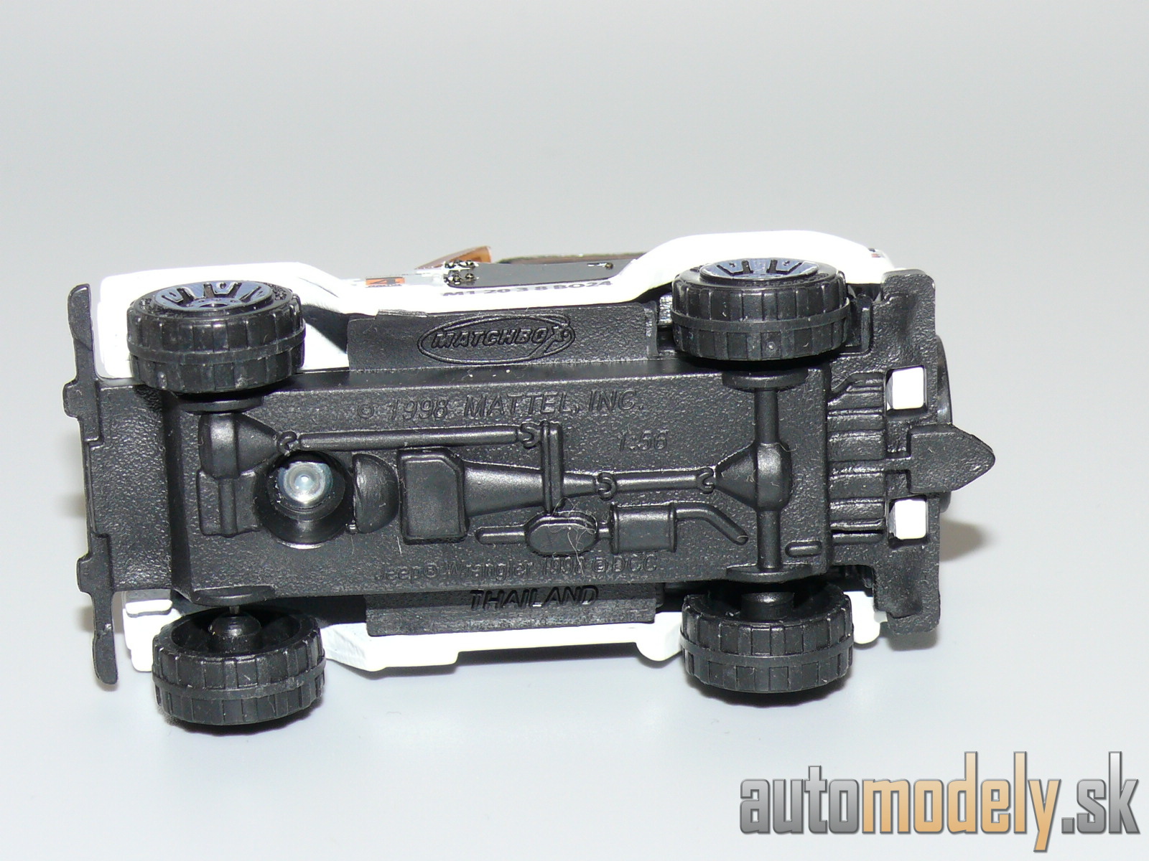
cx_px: 574
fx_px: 3419
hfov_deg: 19.1
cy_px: 430
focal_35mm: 103
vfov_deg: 14.4
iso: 100
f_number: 4
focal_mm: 13.5
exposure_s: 1/30
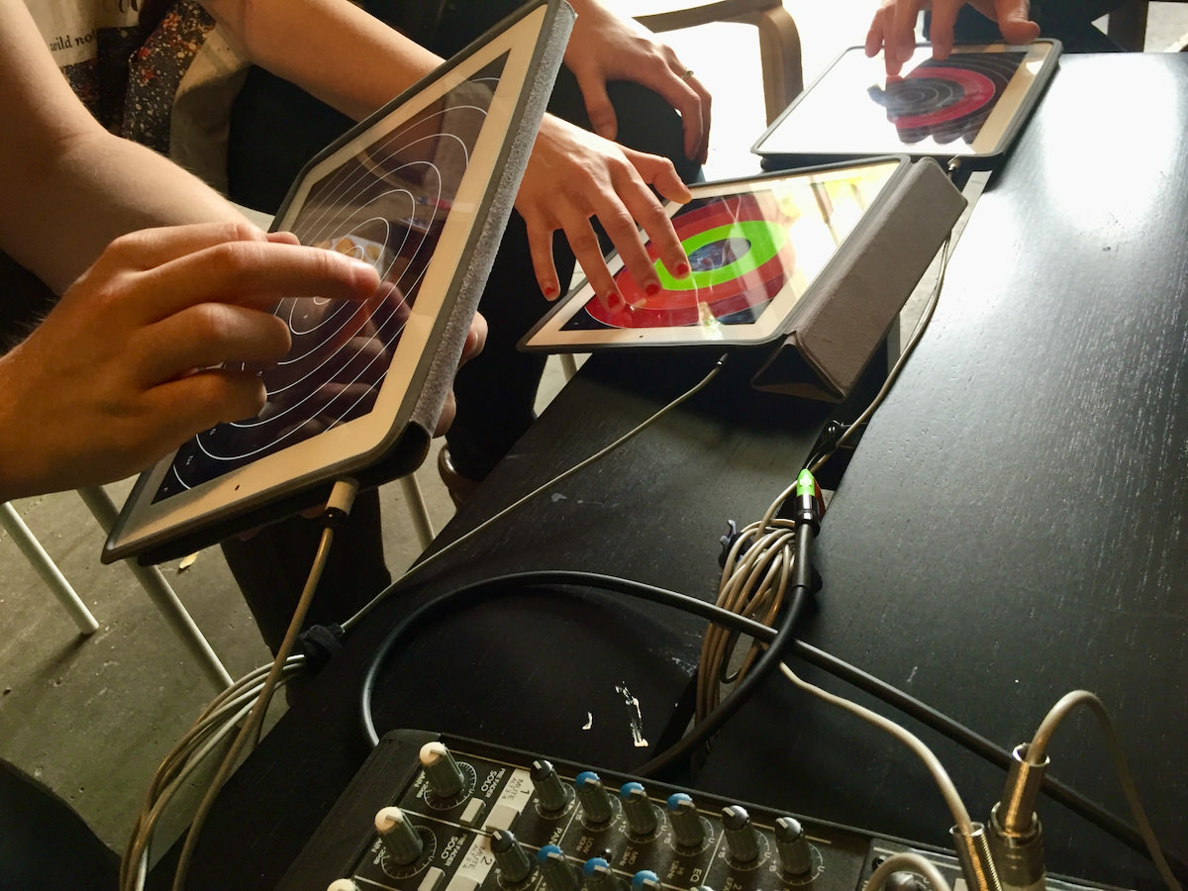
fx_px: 995
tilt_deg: -38.5
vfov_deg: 48.2
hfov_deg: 61.7
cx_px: 594
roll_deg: +16.4
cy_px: 446
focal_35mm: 29
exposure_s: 1/33
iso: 64
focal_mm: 4.15
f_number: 2.2
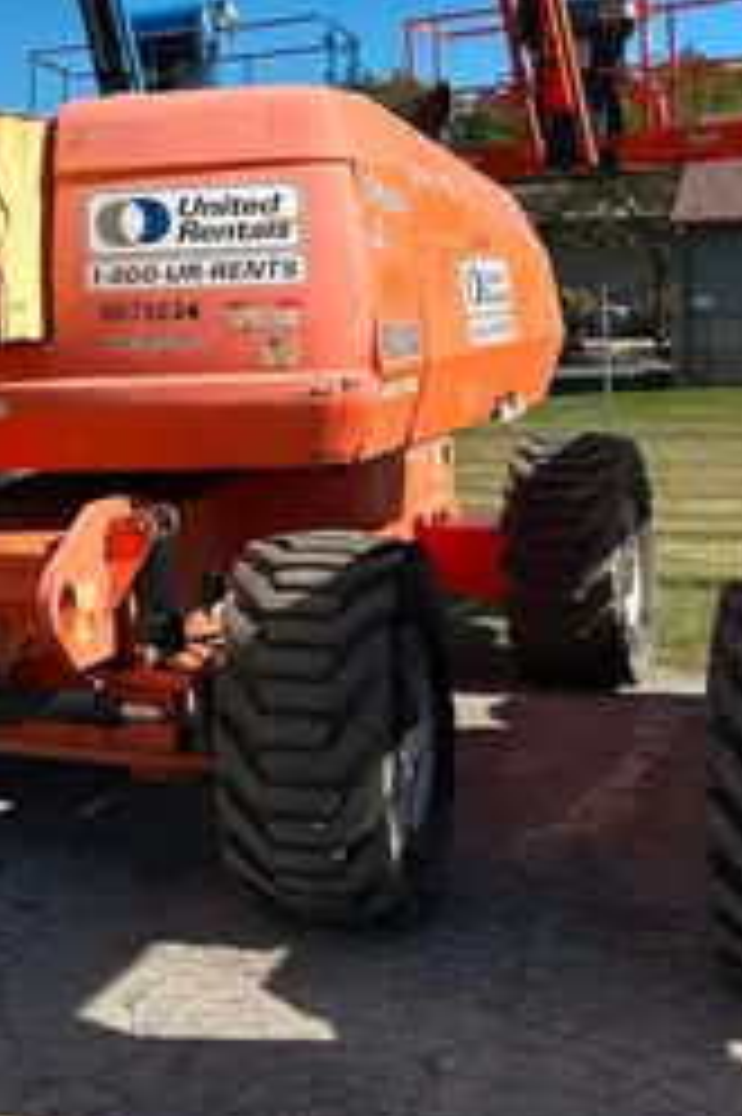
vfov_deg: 32.9
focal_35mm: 60
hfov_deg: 21.4
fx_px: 1857
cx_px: -72
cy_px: 313
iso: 50
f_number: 1.5
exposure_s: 1/5076
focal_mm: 5.7
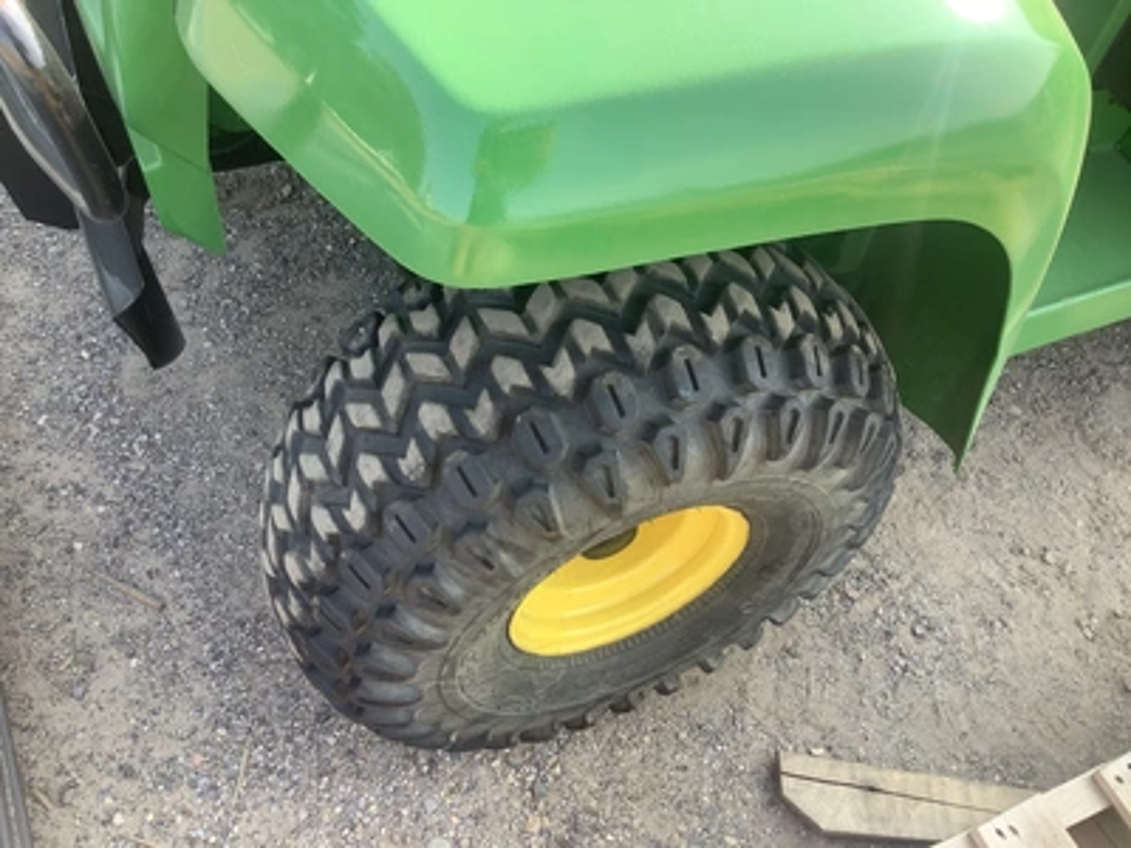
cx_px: 566
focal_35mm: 31
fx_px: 1013
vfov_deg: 45.4
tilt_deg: -57.9
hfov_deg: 58.4
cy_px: 424
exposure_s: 1/120
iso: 25
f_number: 2.4
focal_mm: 3.3
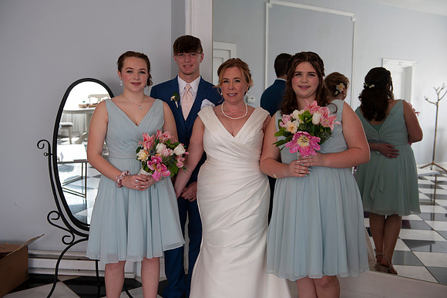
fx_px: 521
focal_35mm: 42
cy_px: 149
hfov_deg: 46.4
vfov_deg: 31.9
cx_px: 224
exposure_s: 1/60
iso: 125
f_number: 4.5
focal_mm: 42
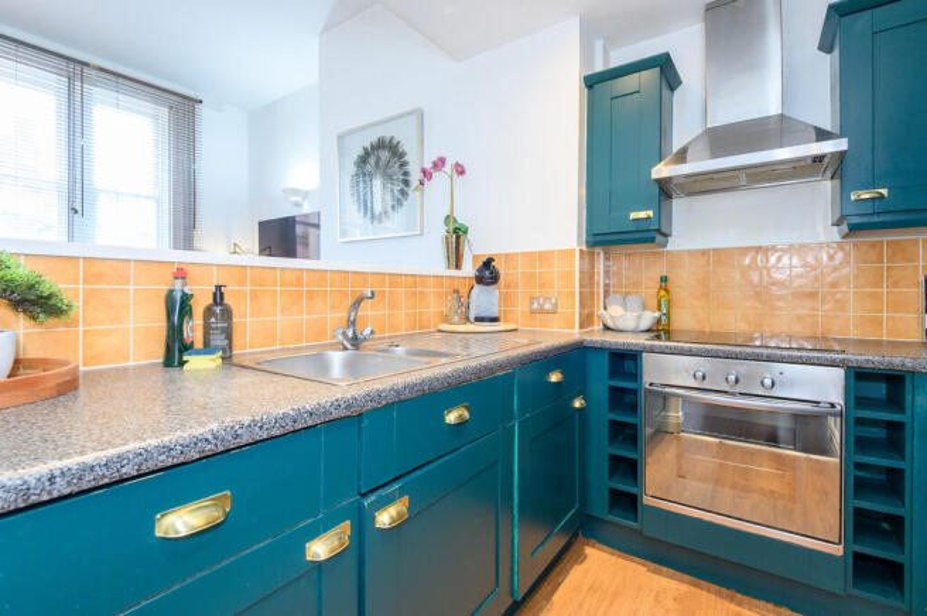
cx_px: 464
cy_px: 308
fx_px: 412
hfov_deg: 96.8
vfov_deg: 73.6
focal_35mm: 16
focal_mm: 16
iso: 1000
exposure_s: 1/13
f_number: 8
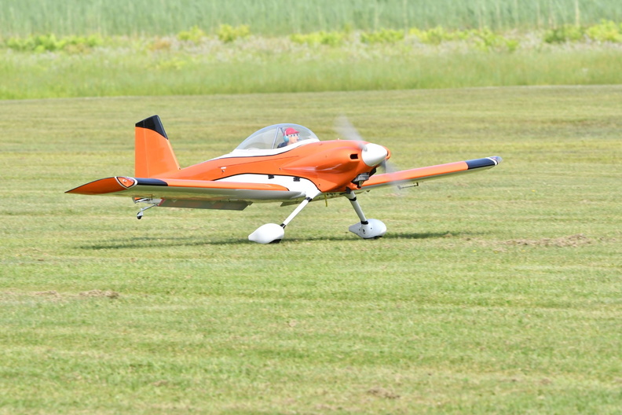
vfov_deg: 3.3
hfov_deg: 4.9
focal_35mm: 420
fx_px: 7256
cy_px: 208
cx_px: 311
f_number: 14
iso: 800
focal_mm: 280
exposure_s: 1/640
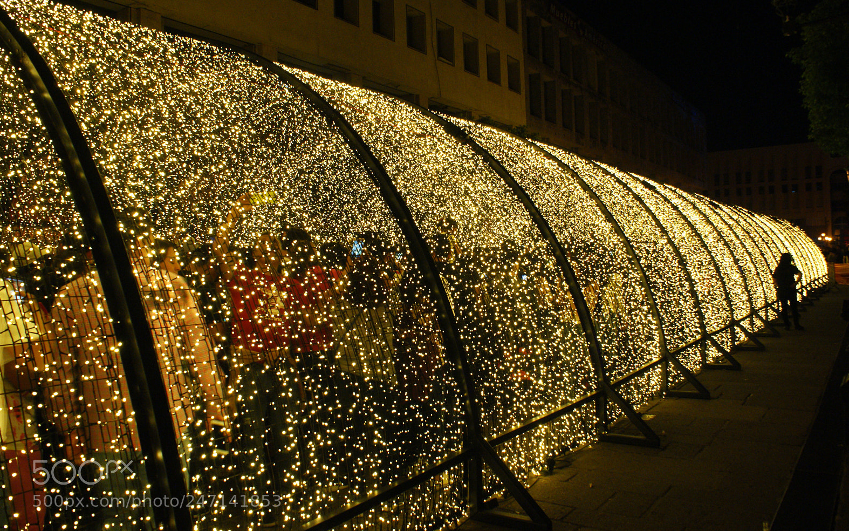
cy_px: 254
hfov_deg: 66.5
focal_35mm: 28
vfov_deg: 44.5
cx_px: 430
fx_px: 648
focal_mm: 18
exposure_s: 1/25
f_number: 5.6
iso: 800
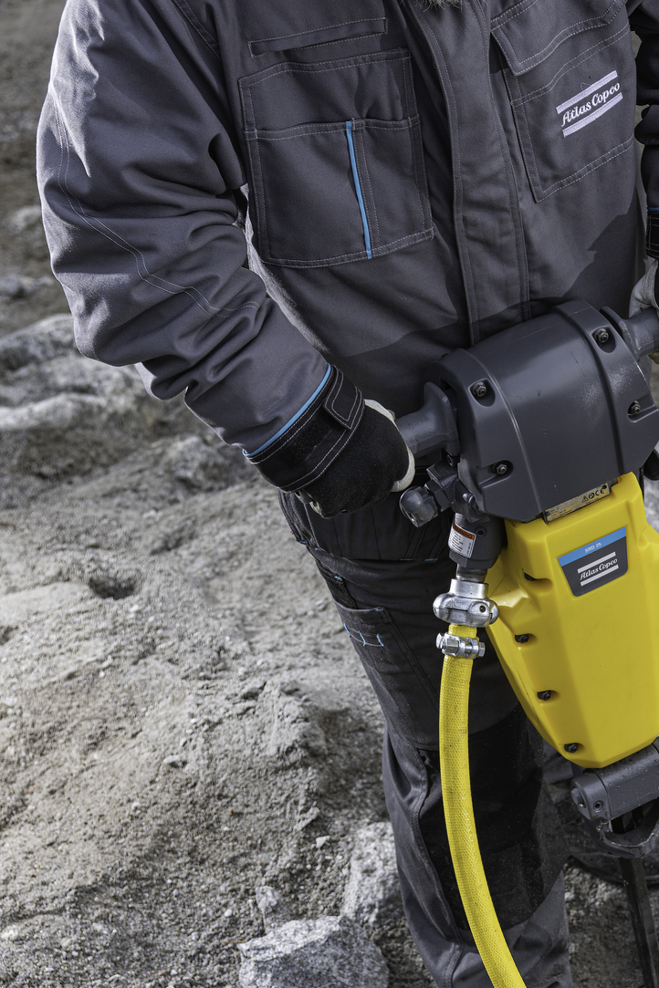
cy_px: 473
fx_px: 2828
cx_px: 497
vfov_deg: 19.8
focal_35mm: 103
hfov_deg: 13.2
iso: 125
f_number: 6.3
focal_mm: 62
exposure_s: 1/60
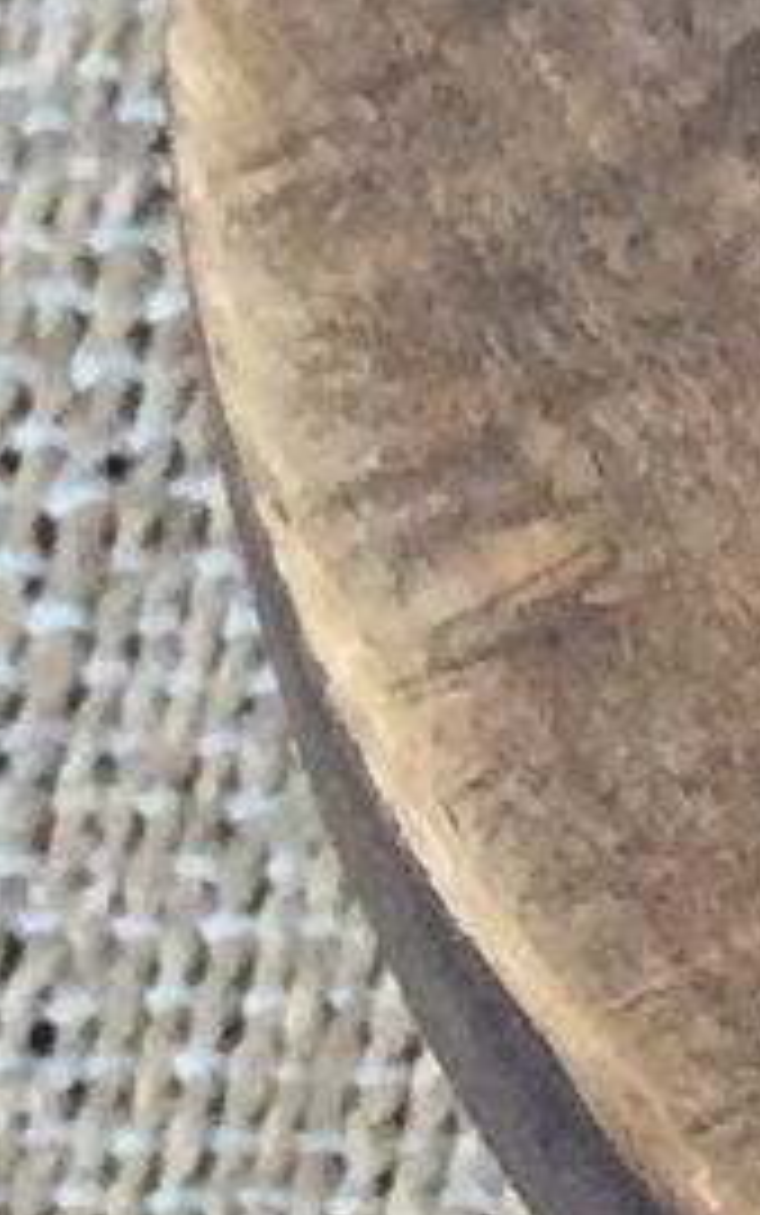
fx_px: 8309
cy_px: 1107
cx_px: 2334
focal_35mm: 251
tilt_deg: -53.4
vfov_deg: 8.3
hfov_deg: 5.0
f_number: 2.4
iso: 125
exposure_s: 1/25
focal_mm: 3.3
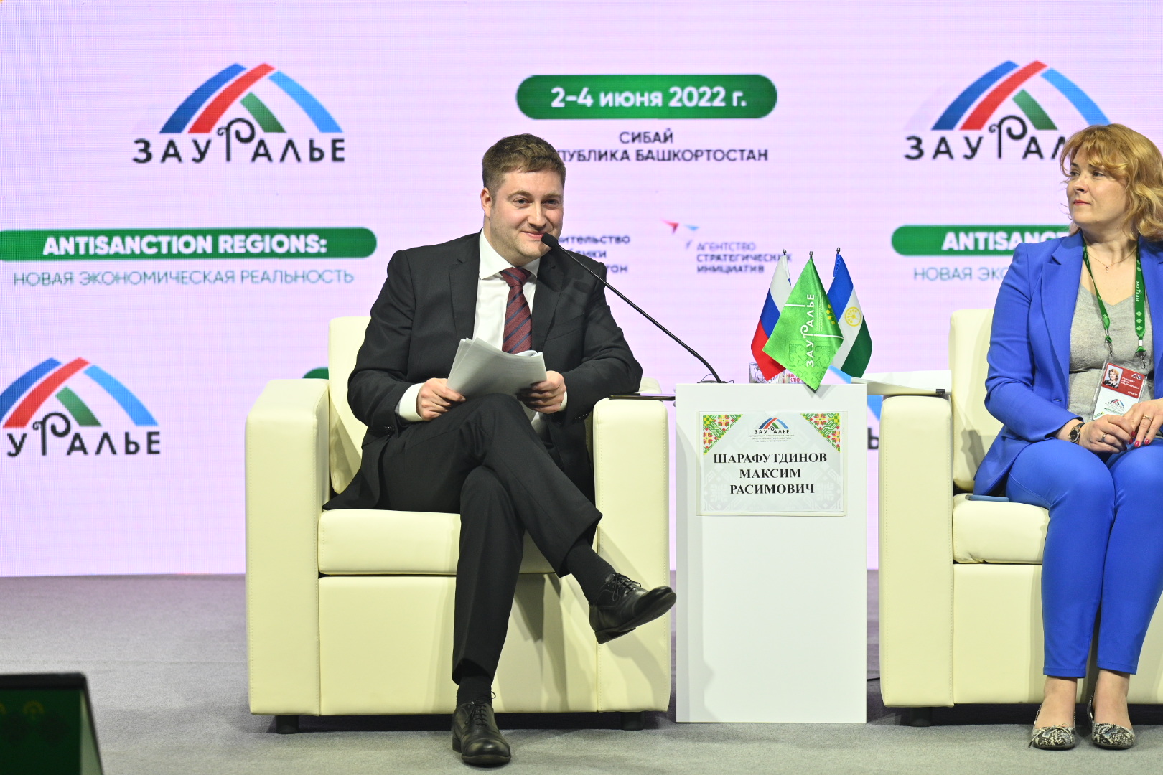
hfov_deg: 14.2
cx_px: 582
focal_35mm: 145
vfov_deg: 9.5
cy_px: 388
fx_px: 4684
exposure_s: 1/400
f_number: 4
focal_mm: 145
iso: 1250
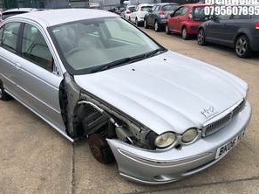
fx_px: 247
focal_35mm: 33
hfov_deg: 55.3
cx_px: 114
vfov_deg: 42.8
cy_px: 108
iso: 20
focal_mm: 4
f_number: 1.8
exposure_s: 1/783
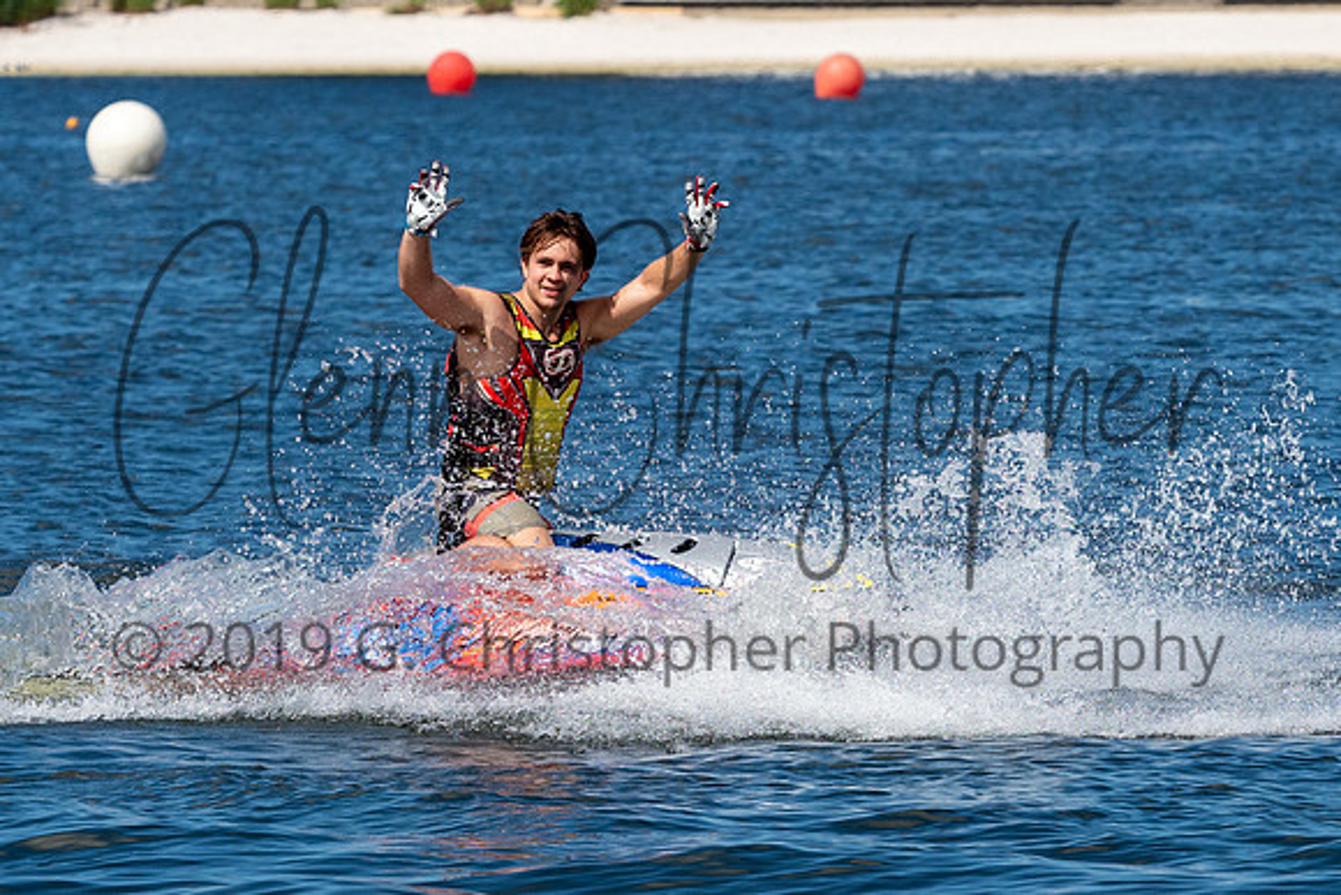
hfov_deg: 4.4
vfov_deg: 3.0
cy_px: 552
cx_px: 809
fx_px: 17368
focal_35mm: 466
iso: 200
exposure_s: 1/2500
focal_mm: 120
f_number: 4.5
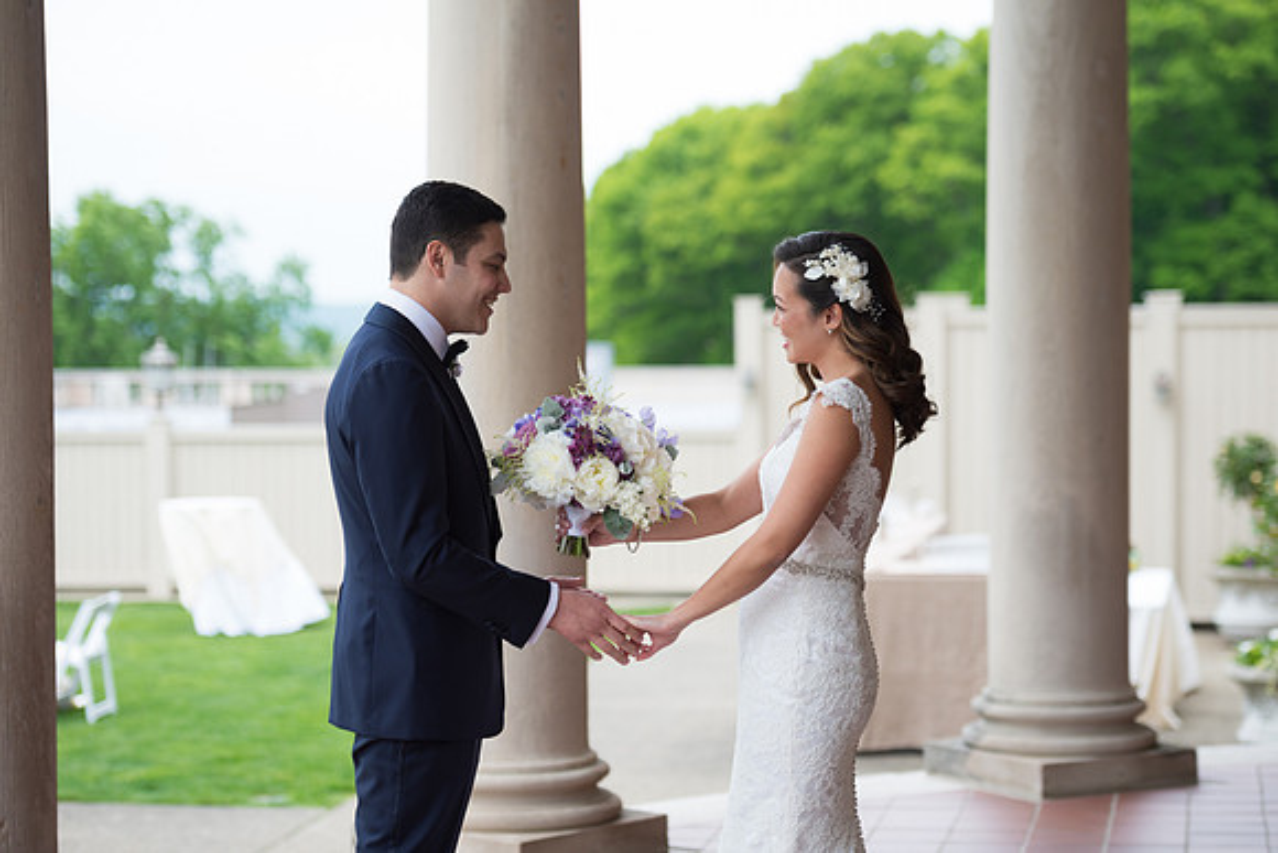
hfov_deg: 22.4
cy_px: 426
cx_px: 639
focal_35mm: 91
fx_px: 3233
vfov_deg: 15.0
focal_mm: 86
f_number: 2.8
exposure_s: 1/800
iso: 200
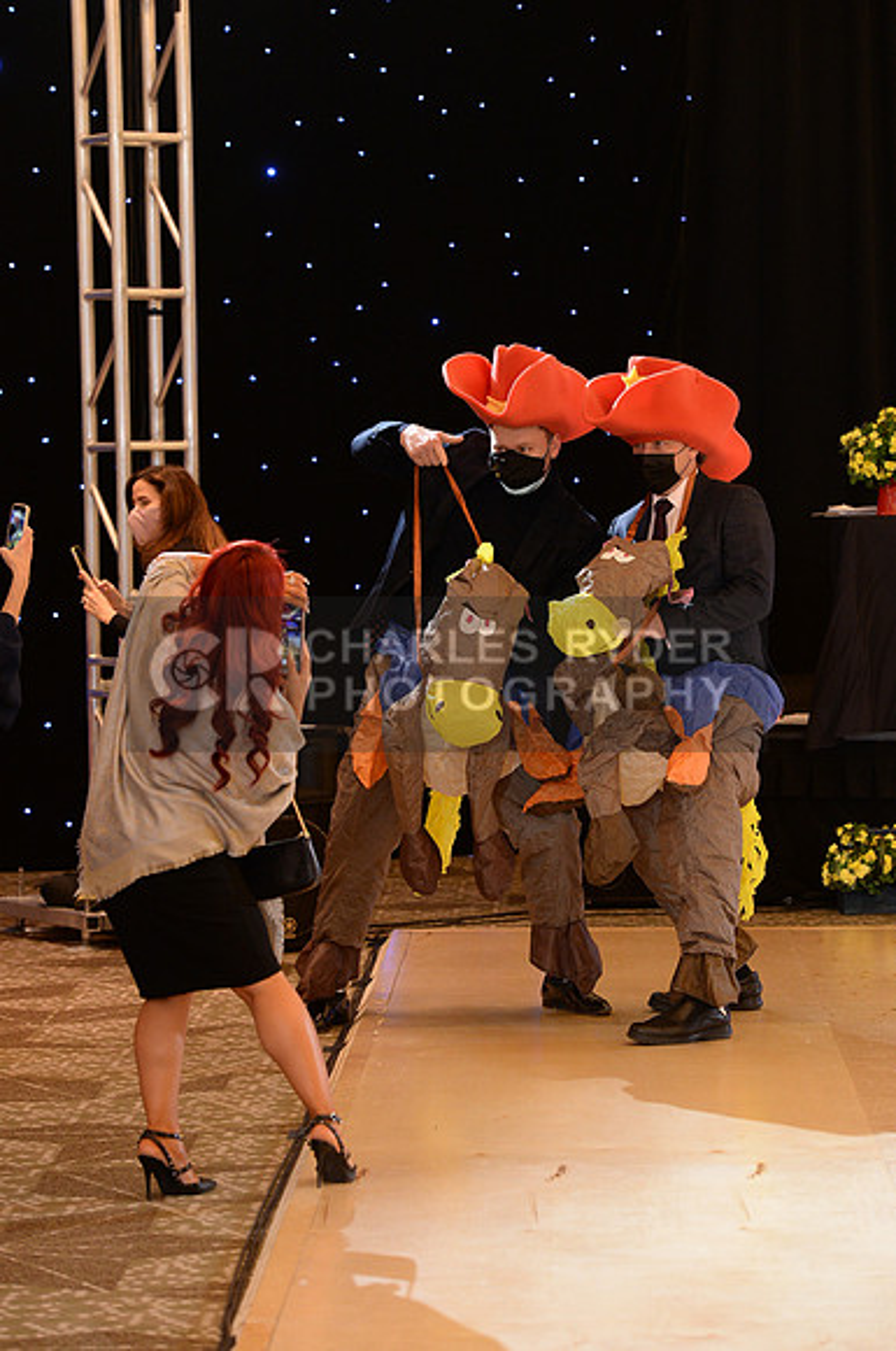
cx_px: 448
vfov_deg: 15.8
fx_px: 4868
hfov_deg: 10.5
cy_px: 676
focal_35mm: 130
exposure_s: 1/250
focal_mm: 130
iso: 2500
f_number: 5
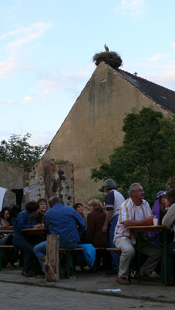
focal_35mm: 52
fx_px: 429
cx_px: 102
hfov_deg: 23.1
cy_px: 158
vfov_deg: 39.9
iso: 100
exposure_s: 1/125
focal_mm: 7.4
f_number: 2.8
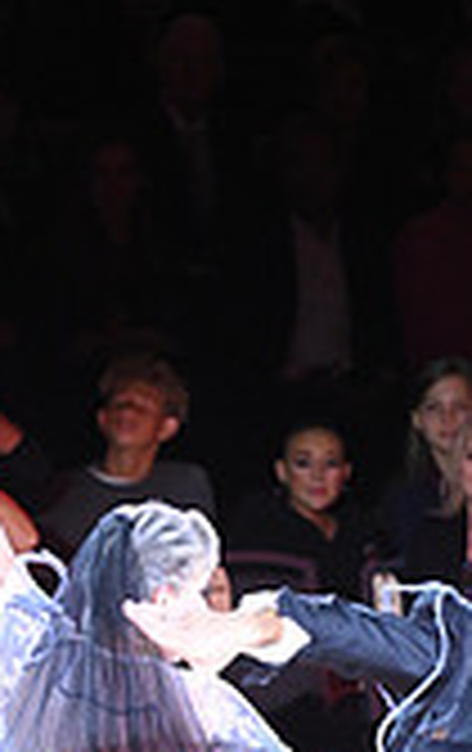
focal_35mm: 706
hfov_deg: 1.9
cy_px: 1153
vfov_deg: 3.0
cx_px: 196
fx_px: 14468
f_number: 4
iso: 1600
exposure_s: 1/200
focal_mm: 200
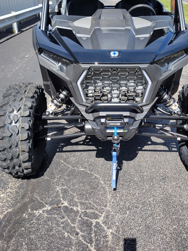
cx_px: 106
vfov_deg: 49.6
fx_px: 268
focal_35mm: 37
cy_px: 91
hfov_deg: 38.6
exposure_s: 1/1190
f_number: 1.7
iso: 100
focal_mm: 4.71
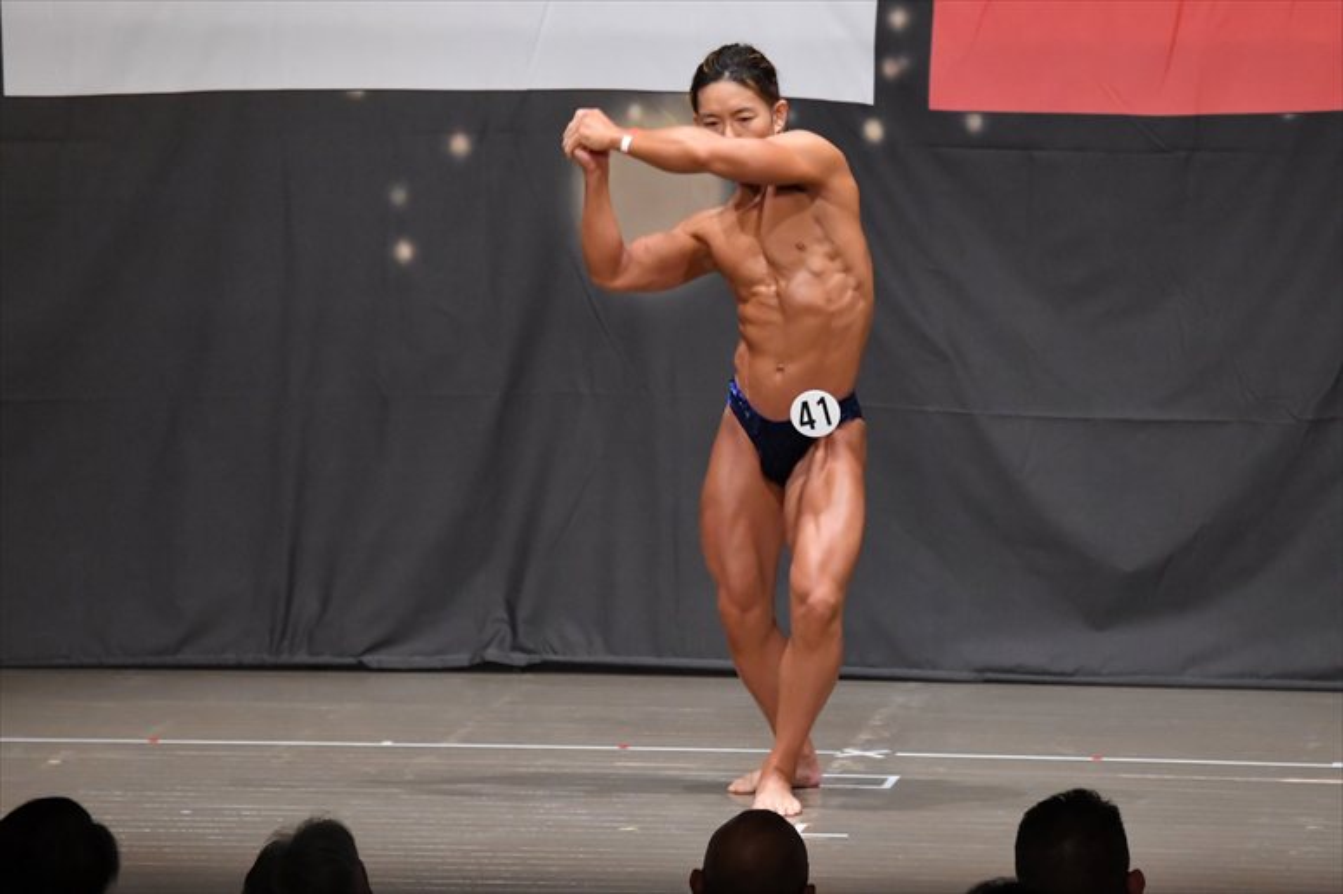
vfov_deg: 5.7
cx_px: 672
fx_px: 8949
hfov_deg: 8.6
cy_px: 447
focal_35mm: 240
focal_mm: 160
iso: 6400
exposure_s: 1/400
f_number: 5.6
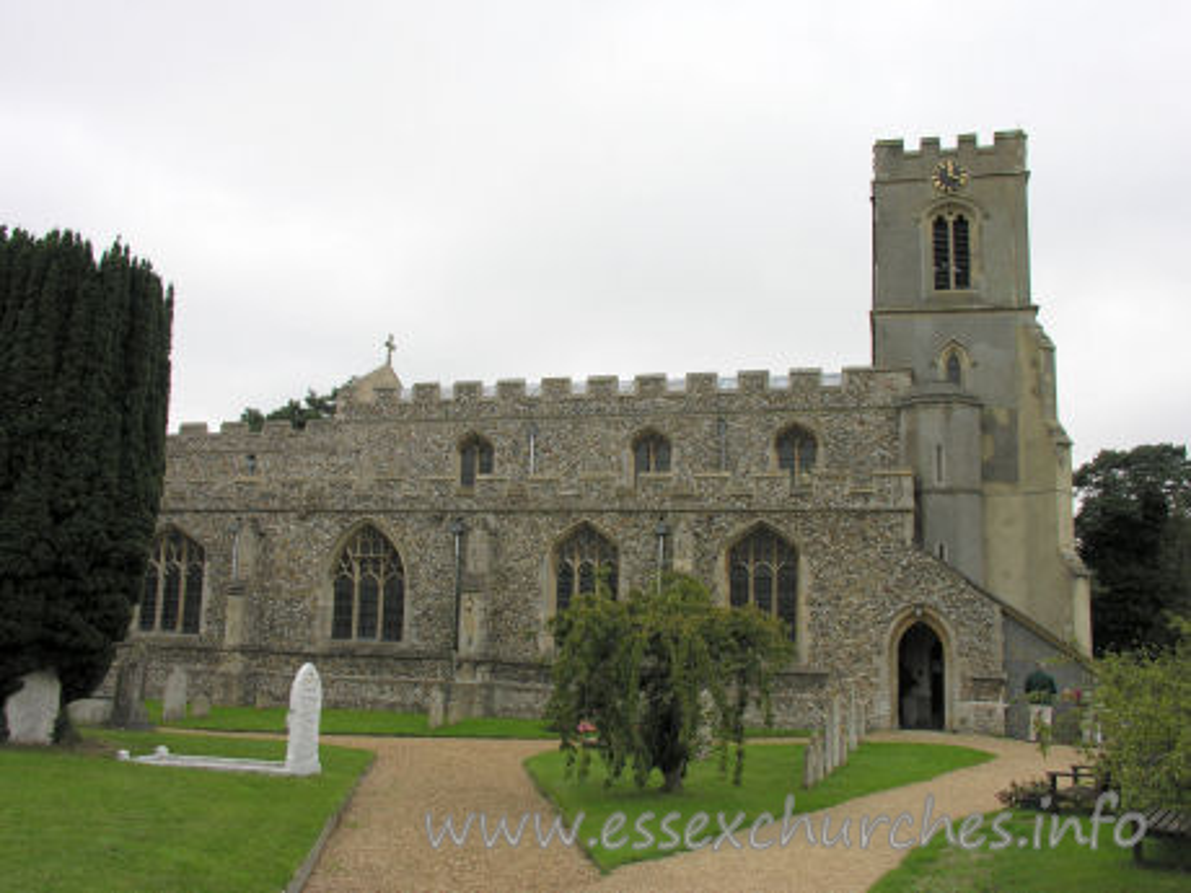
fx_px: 1204
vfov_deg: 40.7
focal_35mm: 35
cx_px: 596
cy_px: 446
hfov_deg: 52.6
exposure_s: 1/165
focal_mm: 8.9
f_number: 5
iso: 50
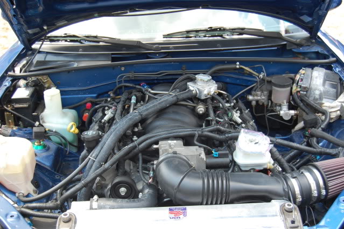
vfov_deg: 26.4
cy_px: 114
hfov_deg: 38.9
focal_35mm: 51
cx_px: 172
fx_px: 487
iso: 360
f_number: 5.6
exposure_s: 1/125
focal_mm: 34
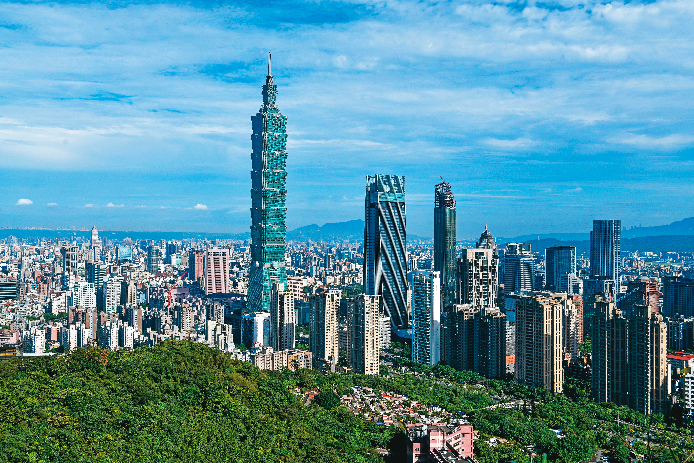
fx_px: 732
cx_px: 347
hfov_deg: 50.7
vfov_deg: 35.1
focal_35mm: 38
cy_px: 232
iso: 100
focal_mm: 38
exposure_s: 1/500
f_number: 9.5
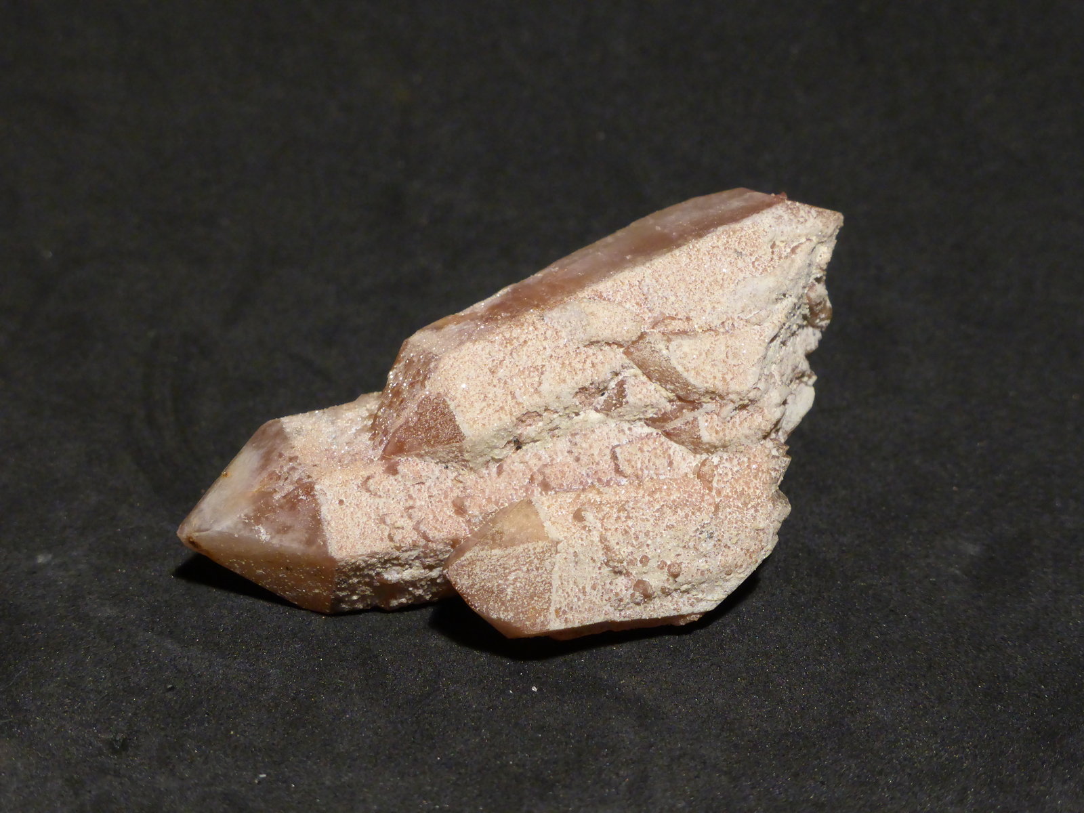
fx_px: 2317
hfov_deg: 26.3
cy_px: 406
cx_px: 542
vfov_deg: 19.9
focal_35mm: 74
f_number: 5
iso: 400
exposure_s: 1/30
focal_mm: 12.5
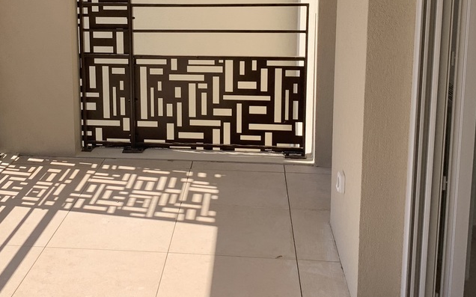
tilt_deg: -12.2
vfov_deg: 24.5
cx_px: 162
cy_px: 64
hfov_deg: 38.5
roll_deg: +0.8
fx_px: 674
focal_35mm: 52
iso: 25
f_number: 1.8
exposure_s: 1/1427
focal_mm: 4.25
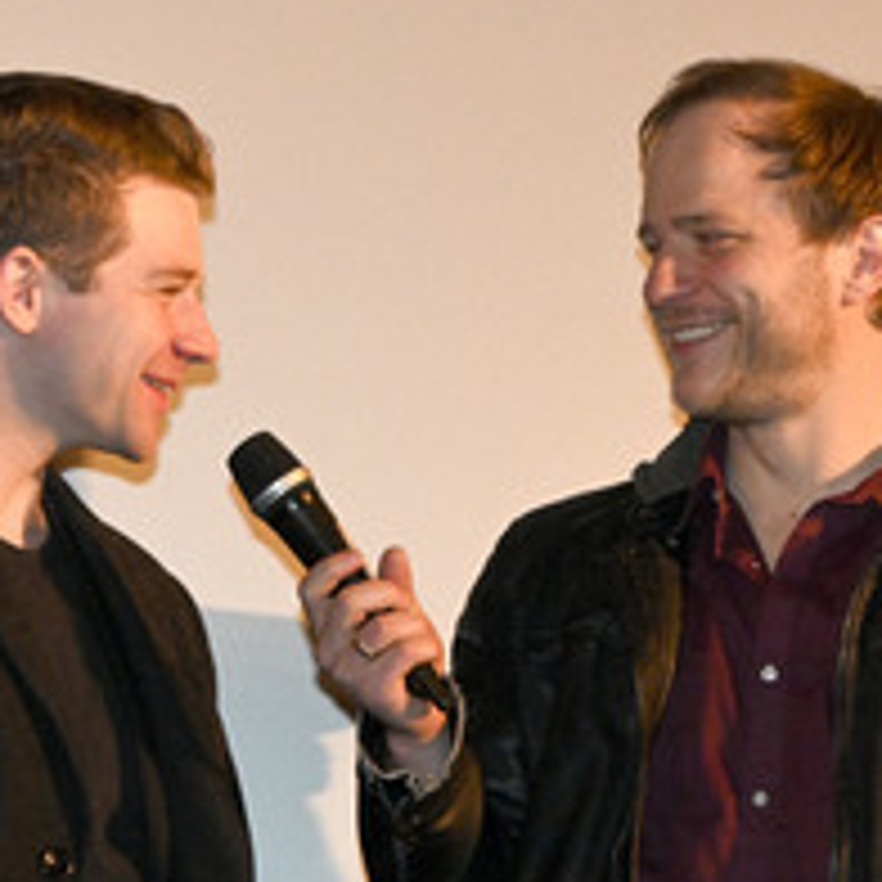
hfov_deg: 9.4
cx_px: 398
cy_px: 648
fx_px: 5362
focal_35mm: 186
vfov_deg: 9.4
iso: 5000
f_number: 6.3
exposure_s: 1/100
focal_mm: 95
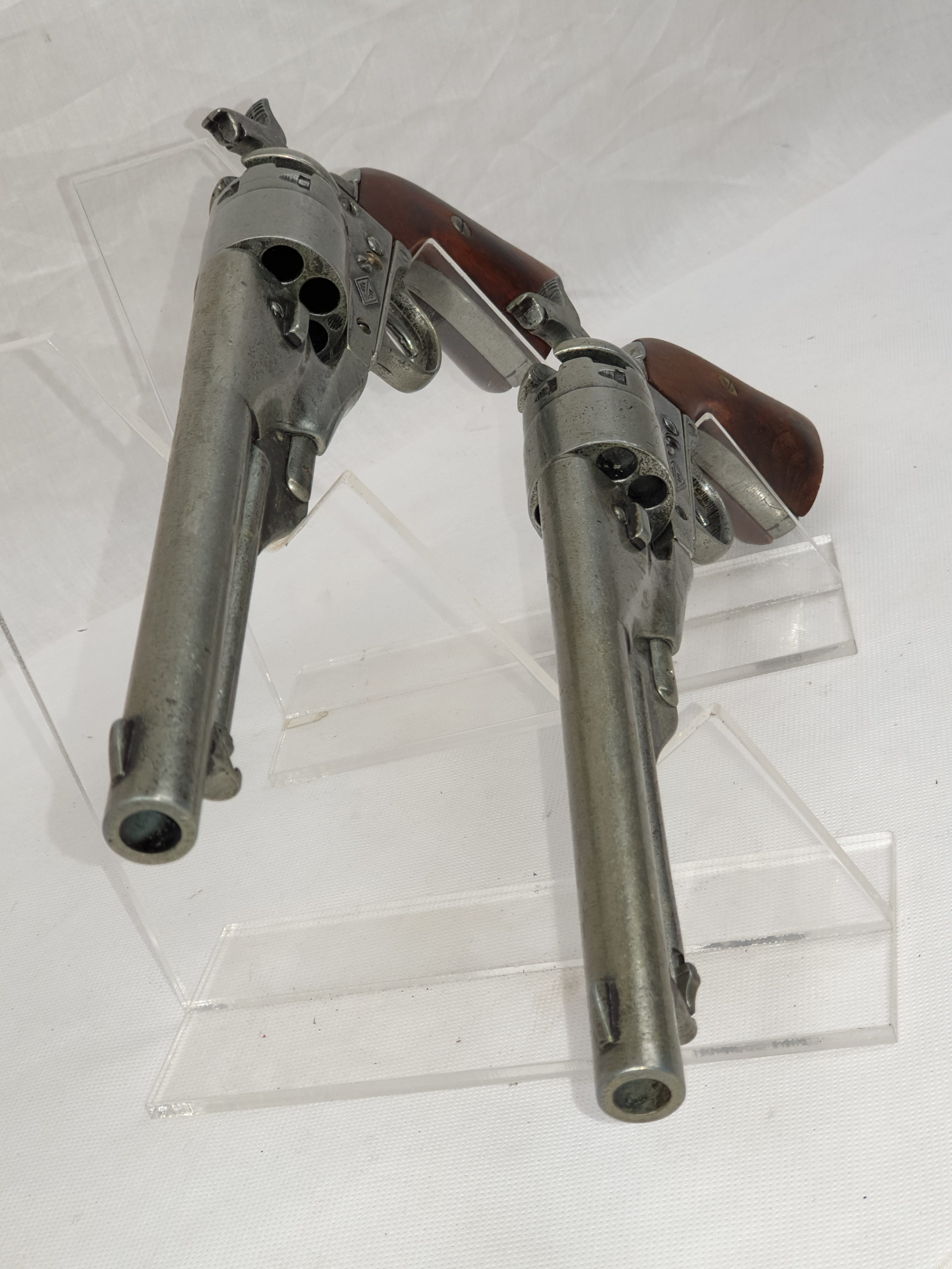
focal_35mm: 52
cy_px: 634
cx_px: 476
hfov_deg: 28.0
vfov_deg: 36.8
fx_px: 1907
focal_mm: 6
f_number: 2.4
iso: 100
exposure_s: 1/33
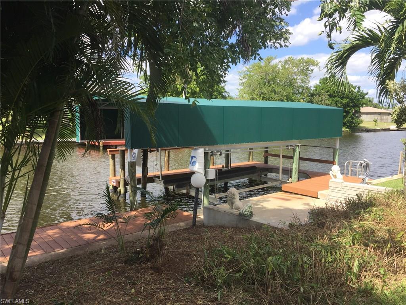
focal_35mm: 29
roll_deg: -2.2
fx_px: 340
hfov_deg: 61.7
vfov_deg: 48.2
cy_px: 152
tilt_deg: -5.7
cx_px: 203
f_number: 2.2
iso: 32
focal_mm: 4.15
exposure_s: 1/1041
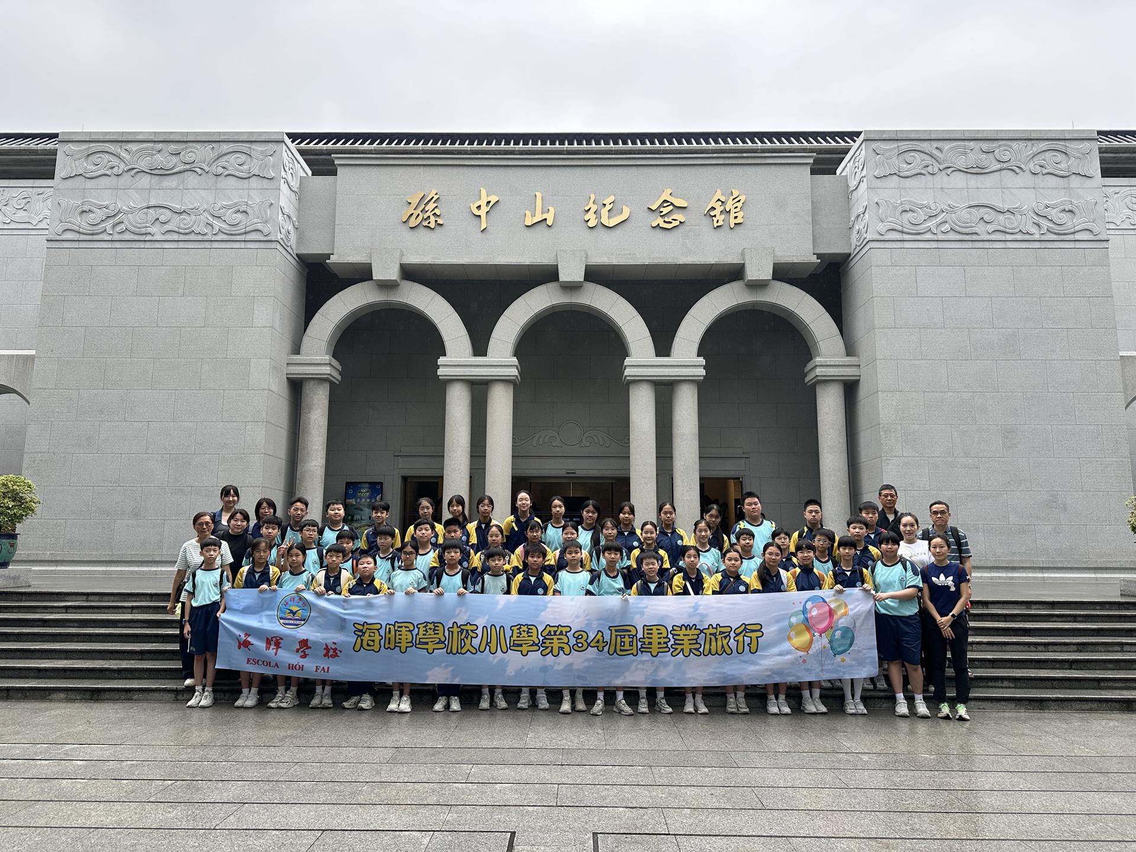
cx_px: 568
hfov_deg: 71.6
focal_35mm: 24
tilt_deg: +9.5
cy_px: 426
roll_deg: -0.3
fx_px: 788
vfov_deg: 56.8
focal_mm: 6.86
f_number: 1.78
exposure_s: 1/293
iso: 80
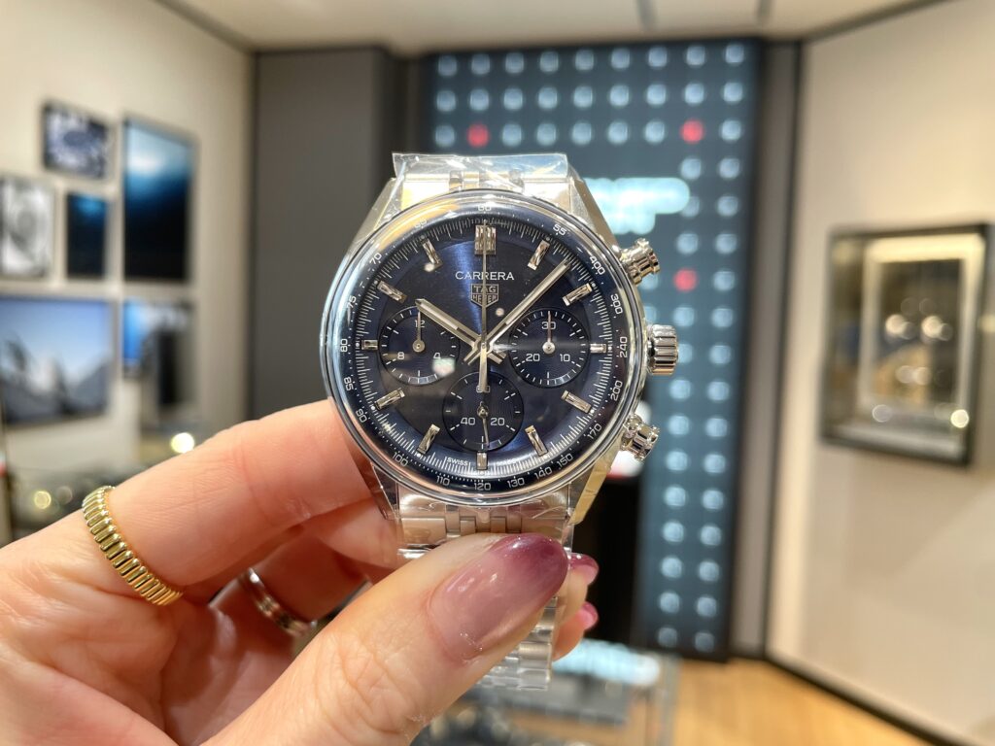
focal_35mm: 26
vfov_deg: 53.1
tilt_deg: -3.2
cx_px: 498
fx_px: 747
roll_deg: -1.6
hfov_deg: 67.3
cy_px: 373
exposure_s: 1/120
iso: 100
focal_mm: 4.2
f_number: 1.6
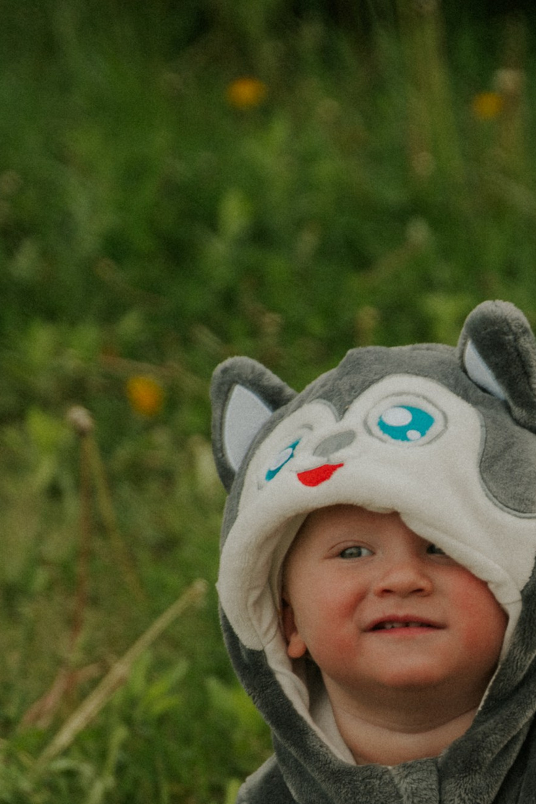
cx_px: 570
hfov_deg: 7.5
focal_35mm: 181
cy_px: 636
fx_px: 4042
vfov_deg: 11.3
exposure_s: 1/125
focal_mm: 58
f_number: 2.8
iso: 100
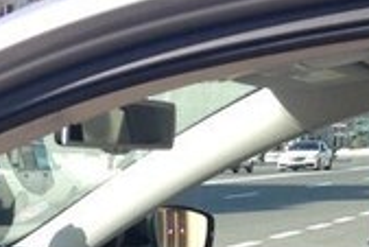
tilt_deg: -9.8
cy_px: 430
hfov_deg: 14.8
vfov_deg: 9.8
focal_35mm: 134
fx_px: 1375
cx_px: -74
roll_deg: -1.8
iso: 50
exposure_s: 1/497
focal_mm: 4.12
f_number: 2.4
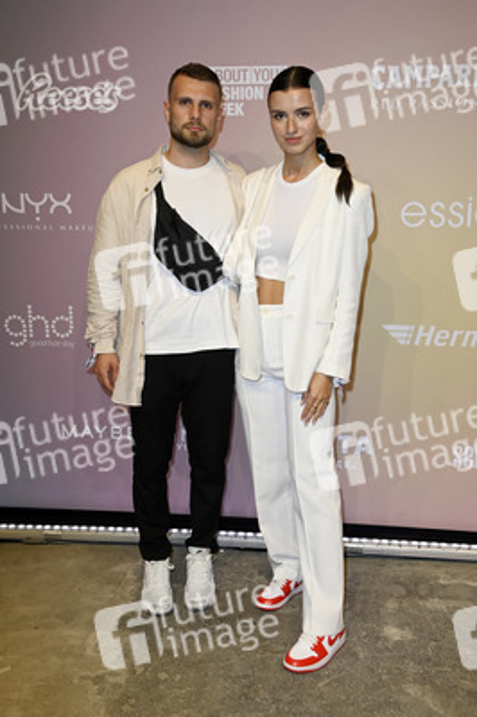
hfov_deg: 35.0
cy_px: 358
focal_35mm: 38
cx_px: 238
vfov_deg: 50.7
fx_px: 757
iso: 320
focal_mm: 38
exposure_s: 1/250
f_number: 5.6
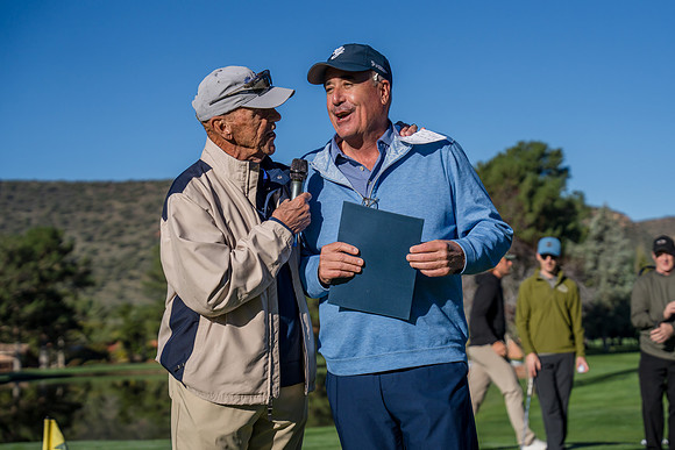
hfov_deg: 25.0
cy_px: 222
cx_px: 382
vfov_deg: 16.8
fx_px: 1523
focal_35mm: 81
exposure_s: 1/8000
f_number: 3.5
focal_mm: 70
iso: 400
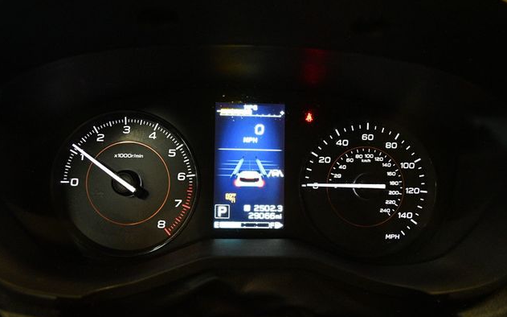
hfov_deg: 61.2
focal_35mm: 31
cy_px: 170
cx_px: 254
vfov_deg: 40.5
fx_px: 428
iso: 4000
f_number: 3.8
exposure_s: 1/60
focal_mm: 20
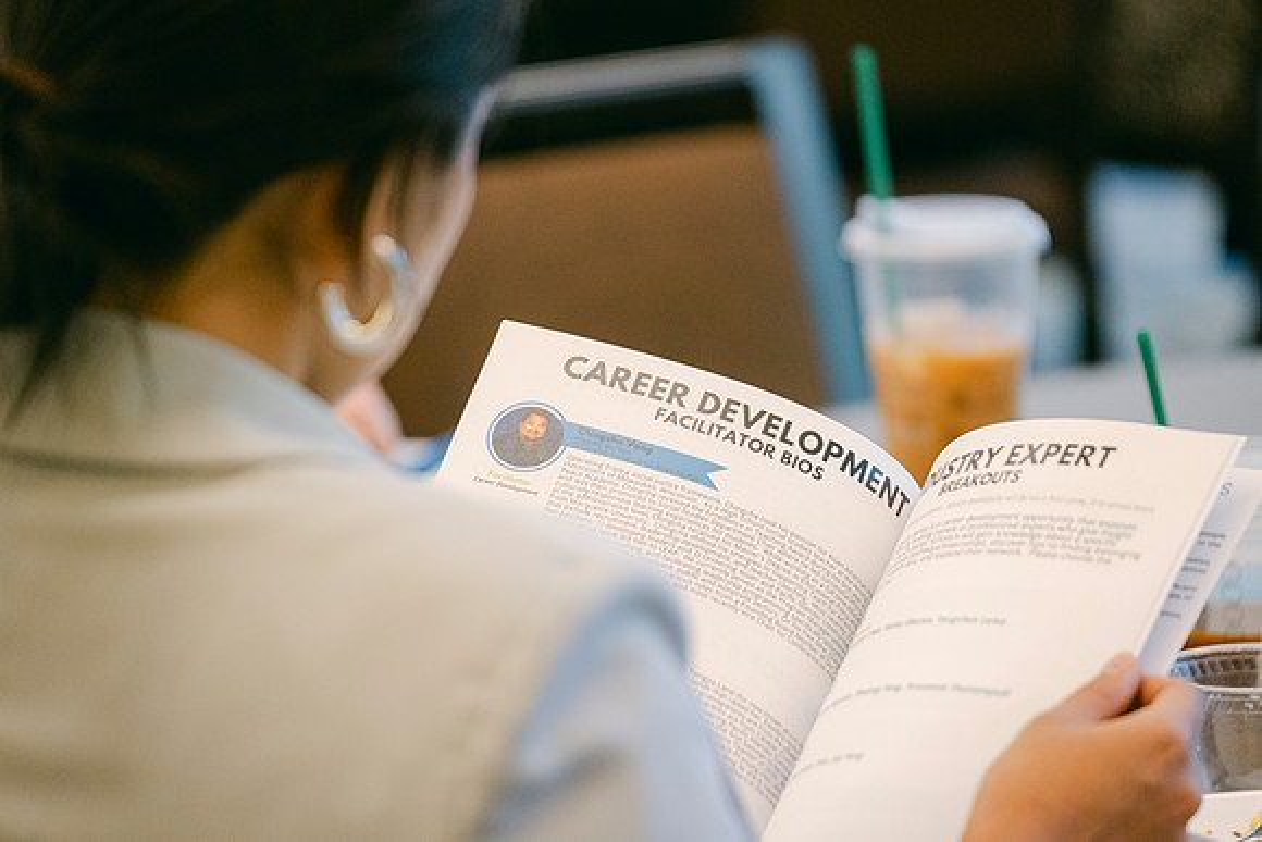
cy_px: 421
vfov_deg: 6.5
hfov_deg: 9.8
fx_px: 7363
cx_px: 631
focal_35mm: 210
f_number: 2.8
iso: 2500
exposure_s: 1/125
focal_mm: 140
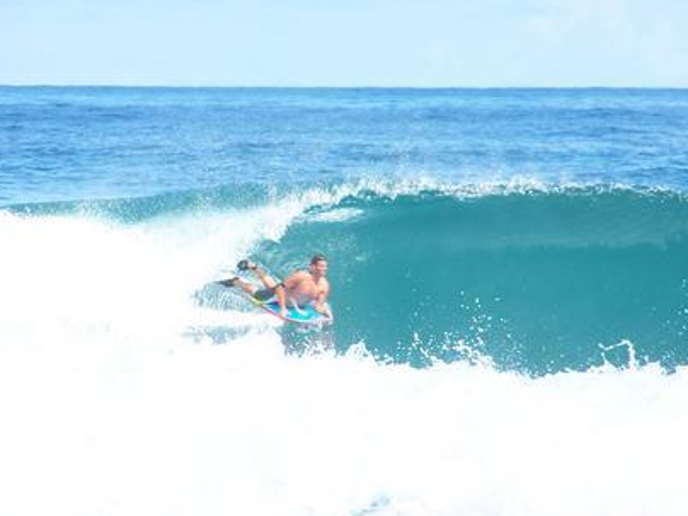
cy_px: 261
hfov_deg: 3.8
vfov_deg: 2.9
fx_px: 10256
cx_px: 401
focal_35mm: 516
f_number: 3.7
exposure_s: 1/400
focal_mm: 63
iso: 80
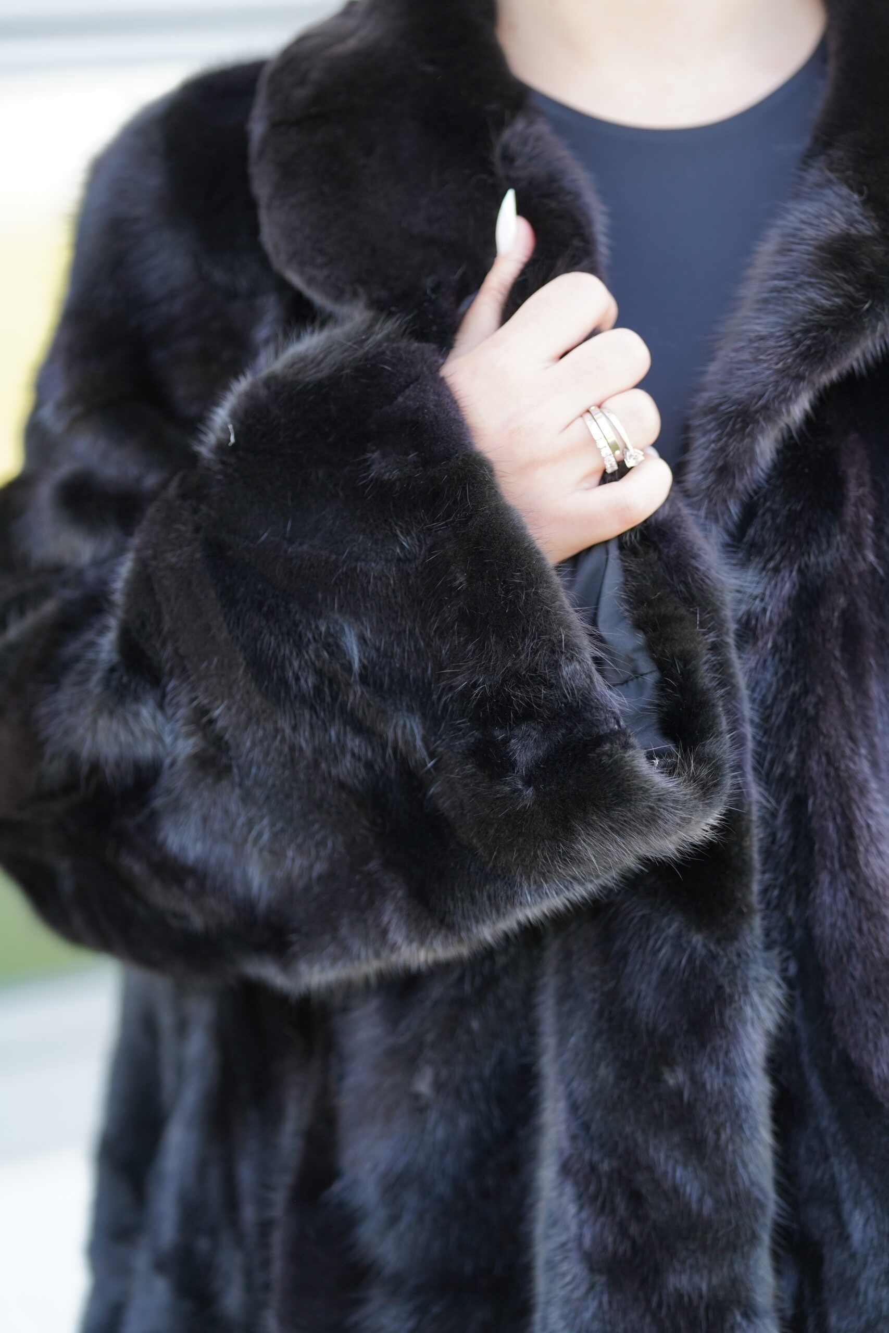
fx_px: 3666
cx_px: 444
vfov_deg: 20.6
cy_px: 666
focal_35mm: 99
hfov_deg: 13.8
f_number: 2.8
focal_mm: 99
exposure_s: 1/250
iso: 320
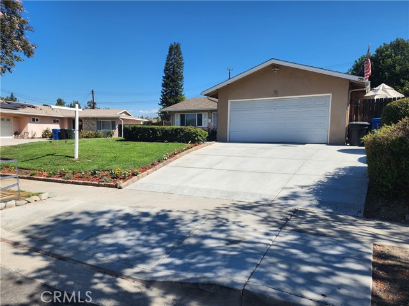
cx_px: 204
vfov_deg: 58.9
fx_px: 272
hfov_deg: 73.9
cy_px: 153
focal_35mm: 23
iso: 12
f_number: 1.8
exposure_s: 1/1145
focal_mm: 6.4
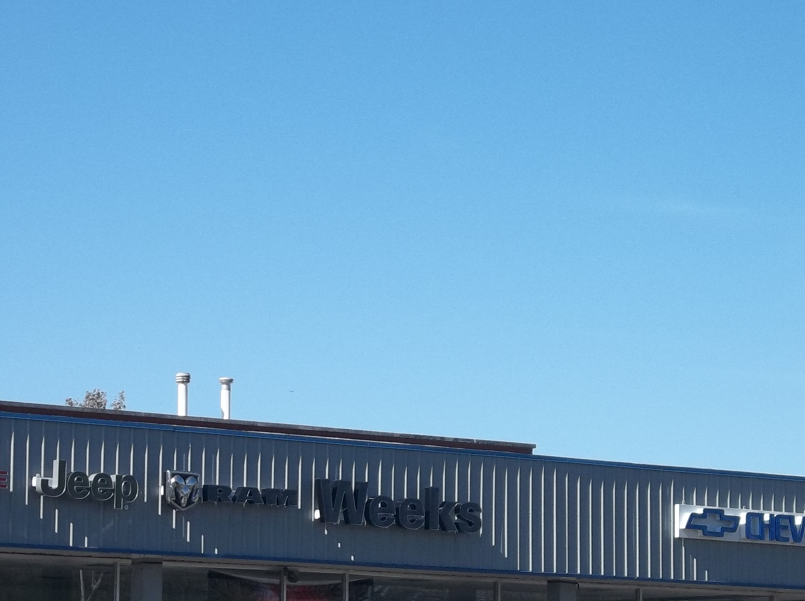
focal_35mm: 134
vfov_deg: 11.0
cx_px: 303
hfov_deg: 14.7
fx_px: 3111
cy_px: 453
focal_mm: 13.2
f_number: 9.8
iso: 80
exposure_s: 1/160
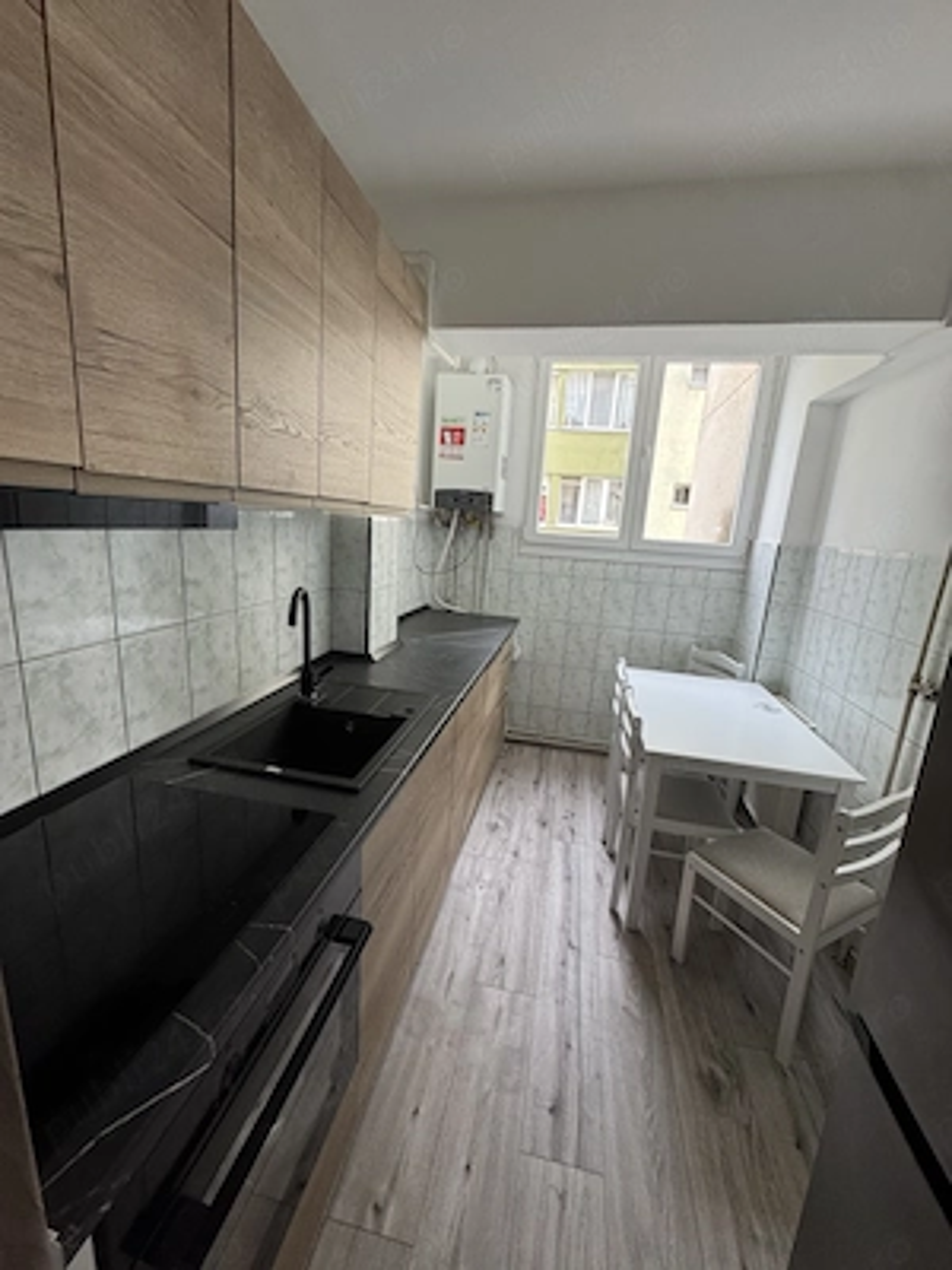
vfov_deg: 102.1
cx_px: 476
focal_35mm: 14
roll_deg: -3.6
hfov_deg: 85.7
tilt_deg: -11.5
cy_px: 635
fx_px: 513
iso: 400
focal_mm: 2.22
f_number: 2.2
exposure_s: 1/60
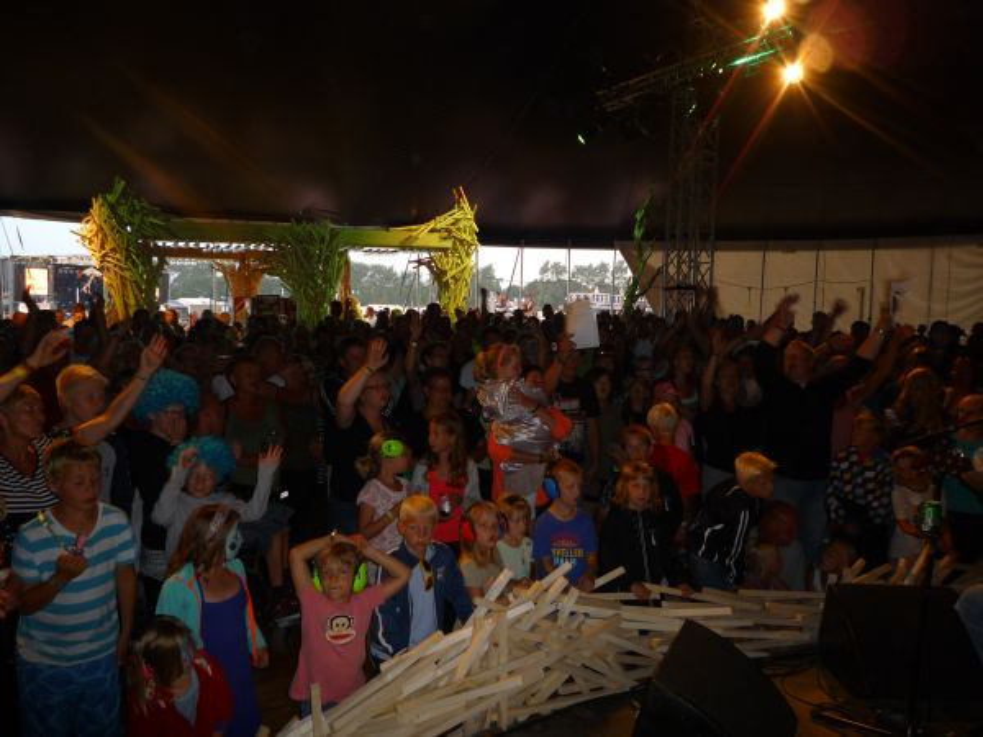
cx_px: 492
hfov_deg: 69.4
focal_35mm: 25
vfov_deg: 54.9
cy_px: 368
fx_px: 710
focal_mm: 4.4
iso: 100
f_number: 2.8
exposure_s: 1/30
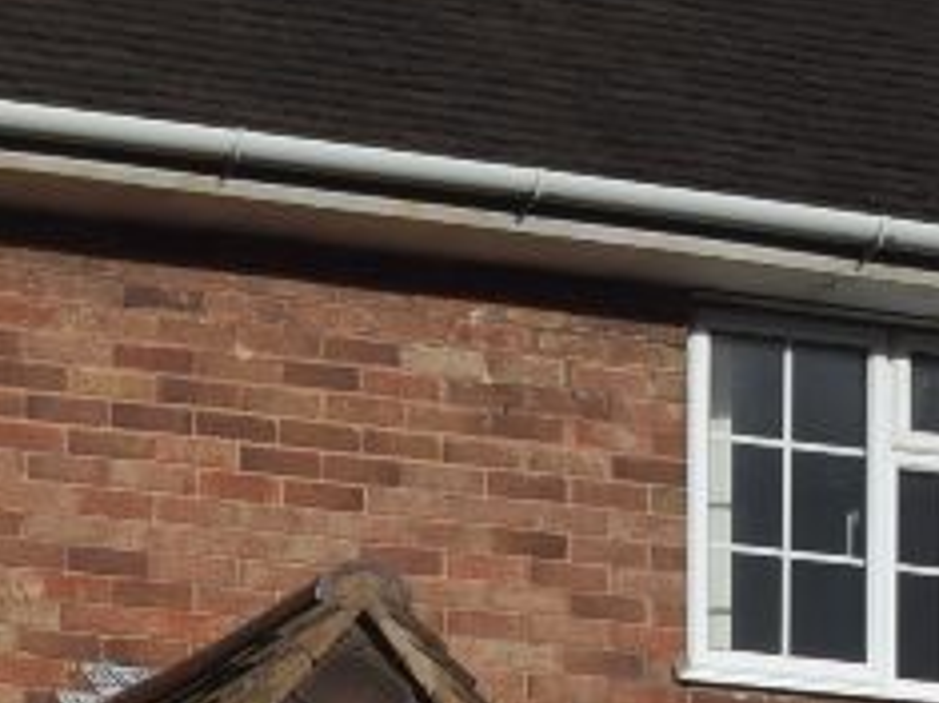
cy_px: 1350
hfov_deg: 11.1
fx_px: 4799
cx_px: -36
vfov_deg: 8.0
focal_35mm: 177
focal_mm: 24
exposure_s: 1/400
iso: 200
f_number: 10
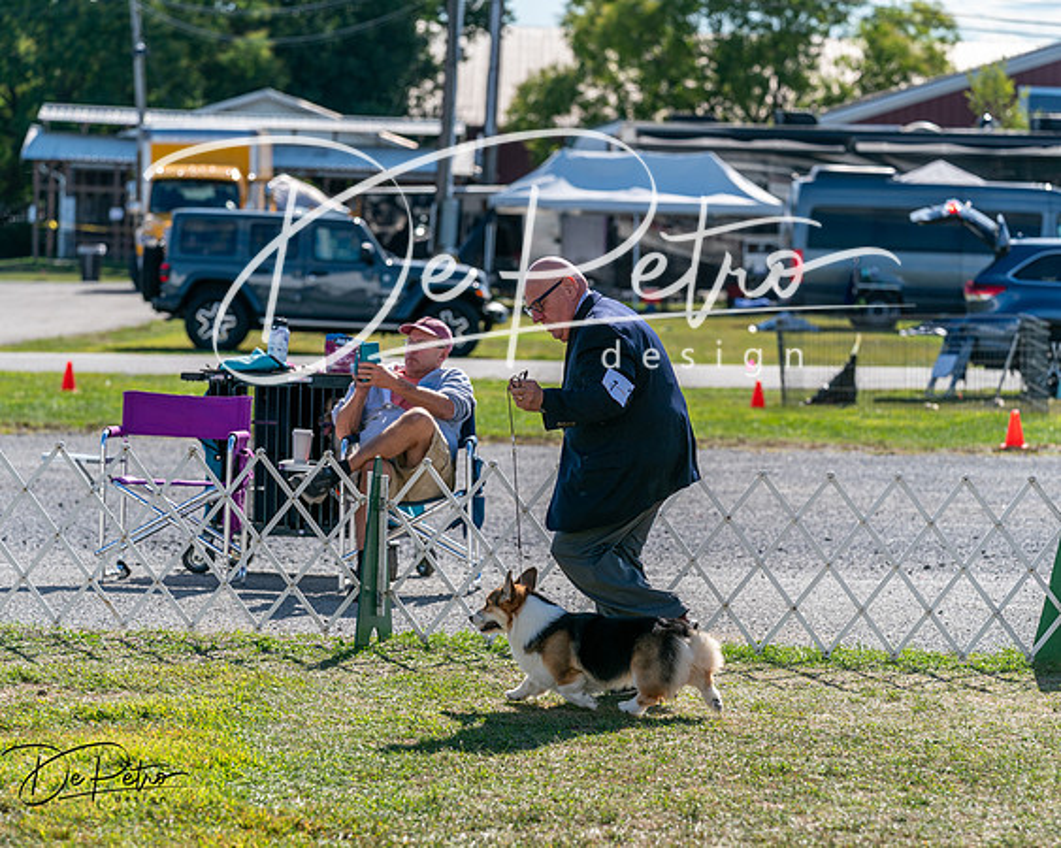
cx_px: 530
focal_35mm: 149
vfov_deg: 10.4
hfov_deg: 13.0
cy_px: 424
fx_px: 4666
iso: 160
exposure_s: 1/1250
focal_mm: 132
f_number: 4.5
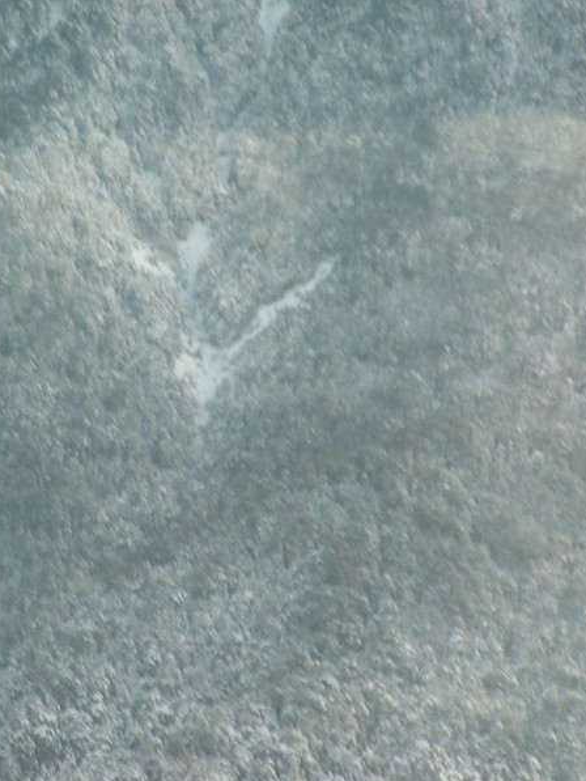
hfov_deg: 4.1
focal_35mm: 359
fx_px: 8100
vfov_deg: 5.5
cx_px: 177
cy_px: 391
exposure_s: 1/180
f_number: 3.6
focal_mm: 44.4
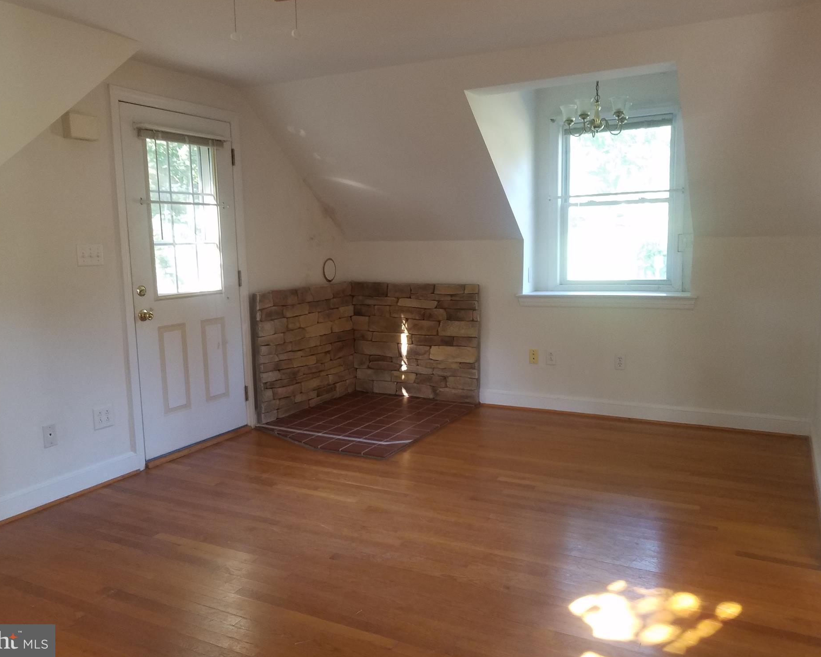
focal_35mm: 28
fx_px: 680
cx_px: 398
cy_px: 321
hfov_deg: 62.2
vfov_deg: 51.5
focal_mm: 4.2
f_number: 1.7
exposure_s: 1/30
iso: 160
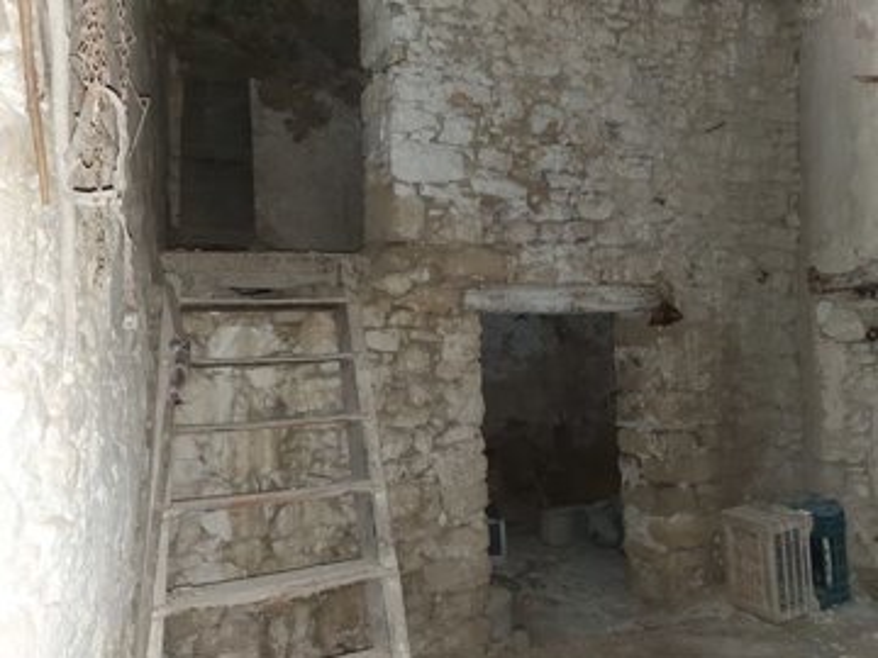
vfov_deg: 53.1
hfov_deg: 67.3
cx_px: 439
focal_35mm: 26
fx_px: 659
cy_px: 329
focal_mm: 4.32
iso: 125
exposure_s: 1/12
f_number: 1.5
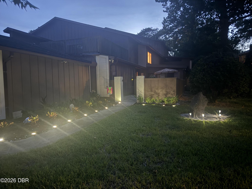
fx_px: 175
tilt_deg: -2.2
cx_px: 126
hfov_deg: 71.6
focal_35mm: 24
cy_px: 94
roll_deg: +1.2
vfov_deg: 56.8
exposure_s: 1/5
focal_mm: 6.76
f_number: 1.78
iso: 1600
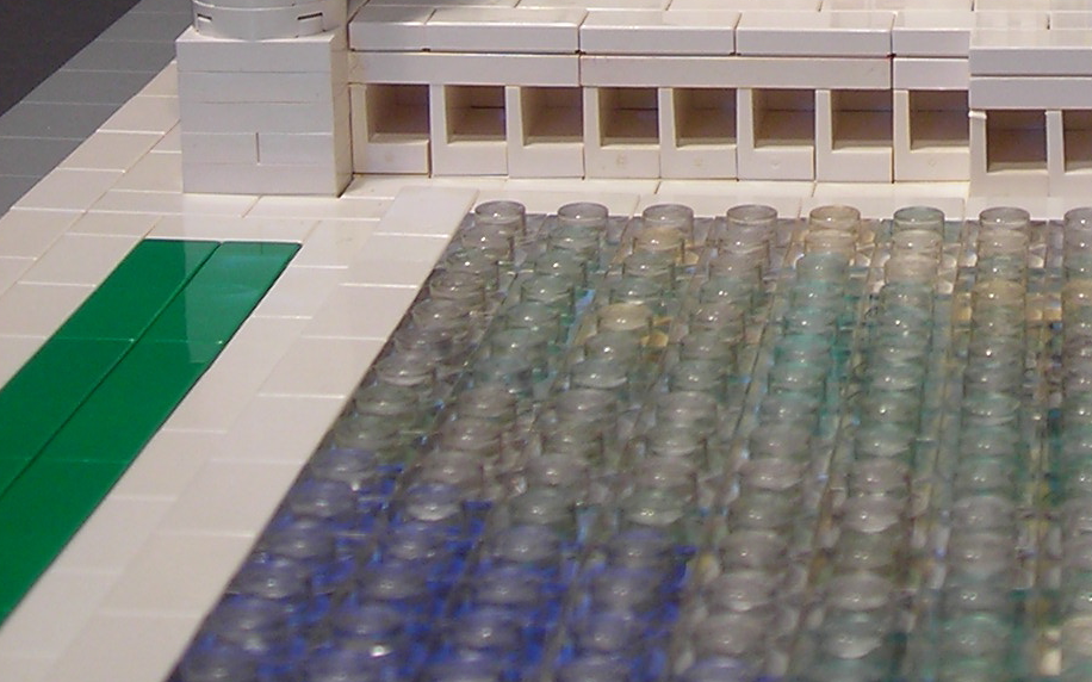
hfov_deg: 17.8
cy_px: -380
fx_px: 3392
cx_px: 1143
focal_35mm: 114
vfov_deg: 11.0
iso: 50
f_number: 3.2
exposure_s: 1/47.4
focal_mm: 6.3
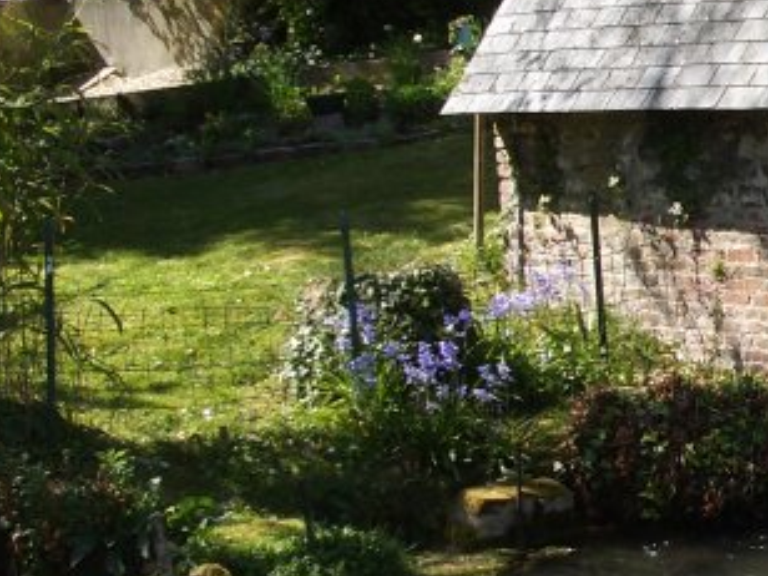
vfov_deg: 16.2
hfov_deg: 20.4
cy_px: 312
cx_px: 883
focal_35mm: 91
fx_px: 2019
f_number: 4.3
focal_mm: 5.8
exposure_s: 1/200
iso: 80
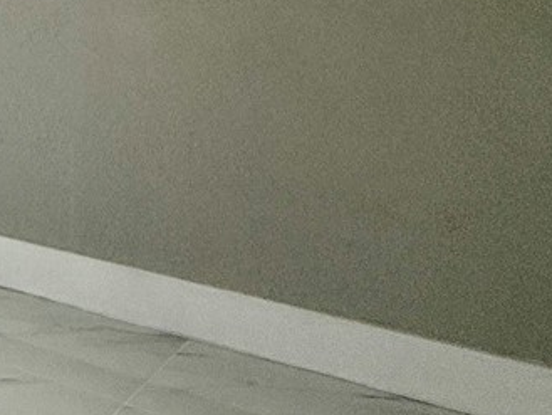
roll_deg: +0.3
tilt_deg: -1.2
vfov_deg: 19.9
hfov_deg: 15.2
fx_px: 1085
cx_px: -772
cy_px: -119
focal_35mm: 68
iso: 64
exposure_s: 1/120
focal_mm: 2.22
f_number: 2.2
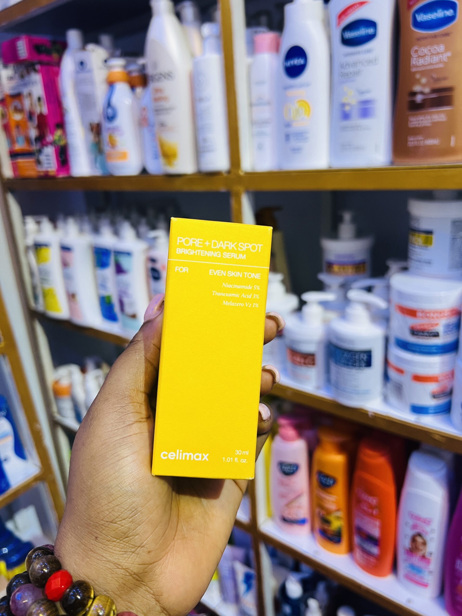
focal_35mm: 26
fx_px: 463
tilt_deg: -20.5
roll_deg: +6.2
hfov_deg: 53.1
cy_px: 308
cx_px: 231
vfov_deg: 67.3
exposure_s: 1/50
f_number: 1.5
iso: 80
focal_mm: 5.7
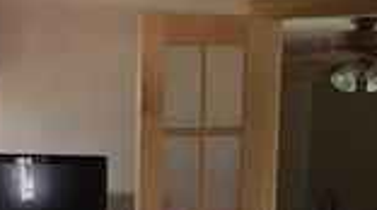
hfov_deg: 16.2
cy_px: 362
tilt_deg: -10.5
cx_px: 2
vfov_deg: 8.9
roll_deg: -0.3
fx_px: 1297
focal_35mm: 130
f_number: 2.2
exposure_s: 1/30
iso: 200
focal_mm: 4.15
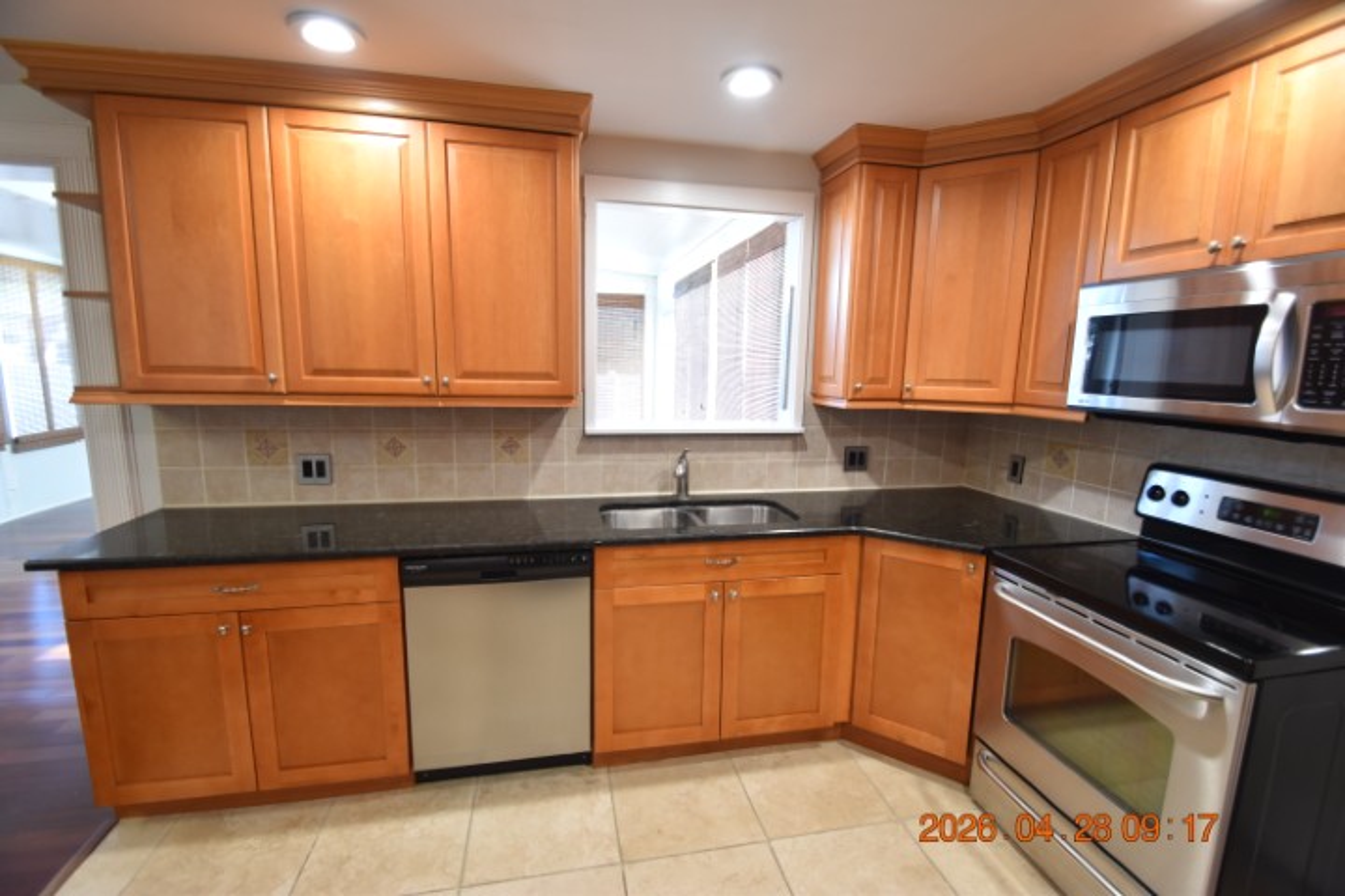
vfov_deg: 77.3
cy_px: 448
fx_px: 560
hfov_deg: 100.4
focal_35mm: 15
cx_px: 672
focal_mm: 10
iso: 800
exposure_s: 1/45
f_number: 3.5
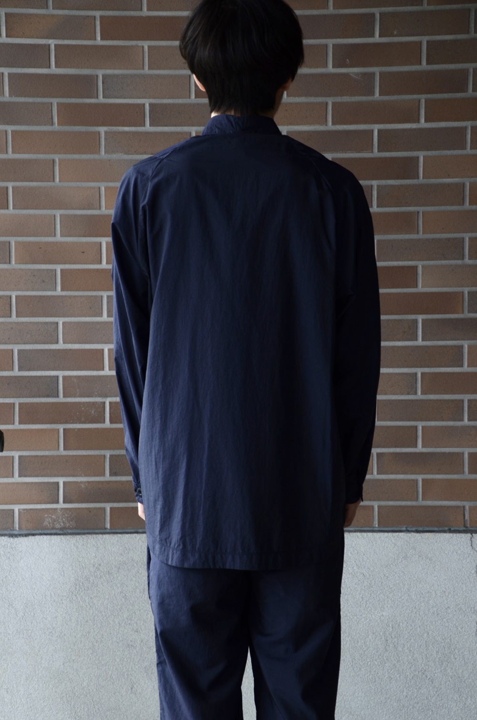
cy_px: 360
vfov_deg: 19.5
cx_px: 238
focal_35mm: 105
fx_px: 2095
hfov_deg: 13.0
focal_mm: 70
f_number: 5.3
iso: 320
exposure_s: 1/100
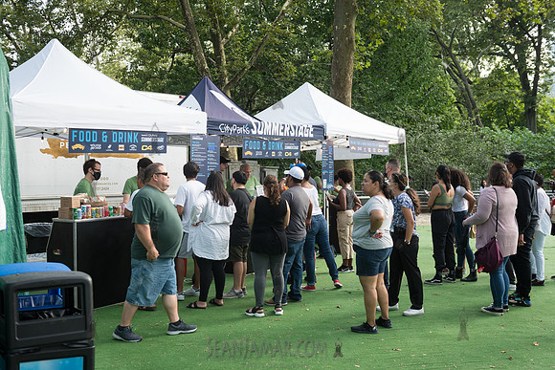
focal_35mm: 42
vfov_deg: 31.9
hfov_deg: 46.4
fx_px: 648
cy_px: 185
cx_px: 278
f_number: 4.5
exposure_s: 1/125
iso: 250
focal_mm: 42
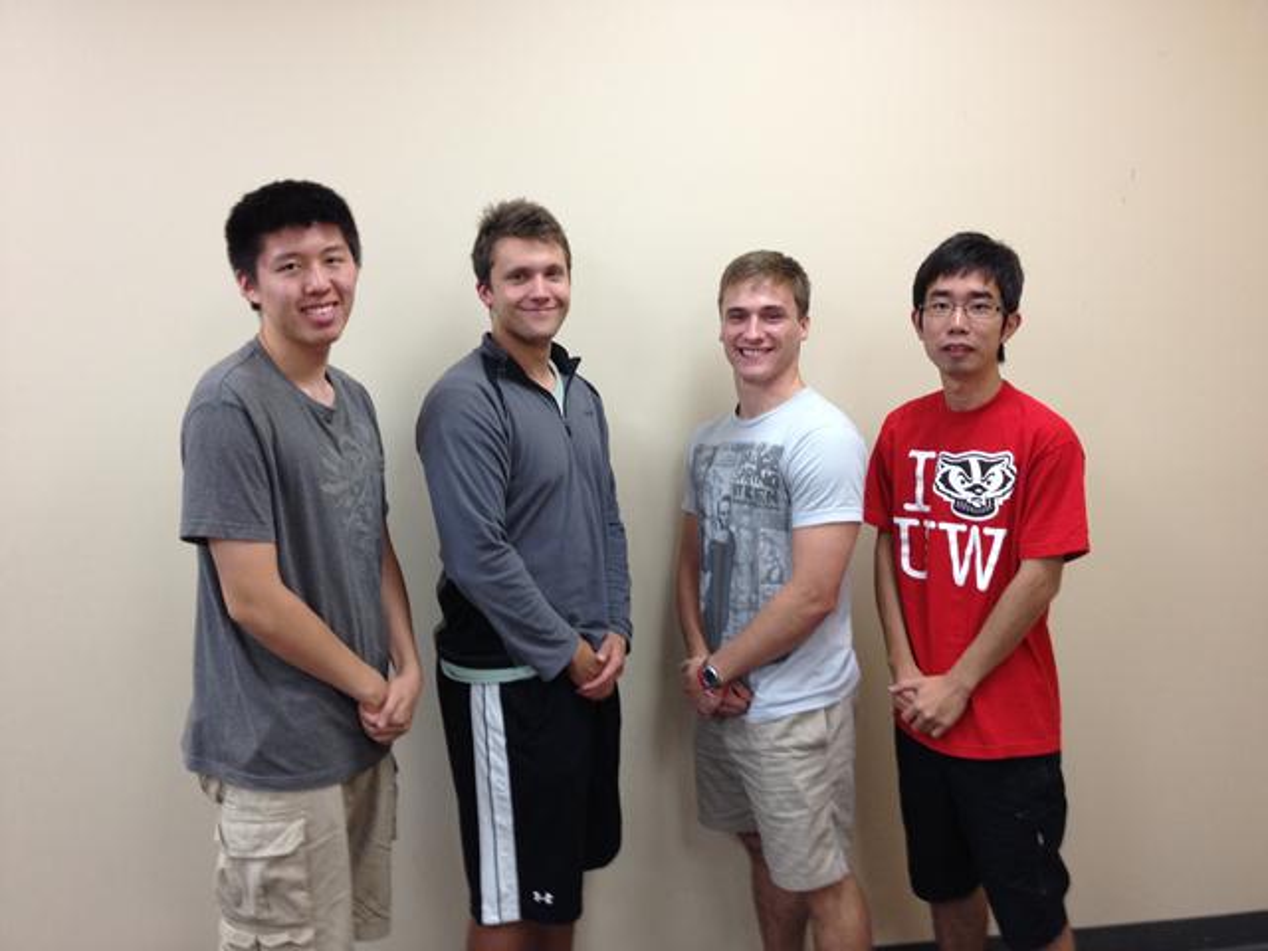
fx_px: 1282
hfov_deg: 52.6
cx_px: 634
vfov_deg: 40.7
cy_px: 476
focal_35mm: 35
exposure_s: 1/20
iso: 100
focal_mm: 4.28
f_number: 2.4
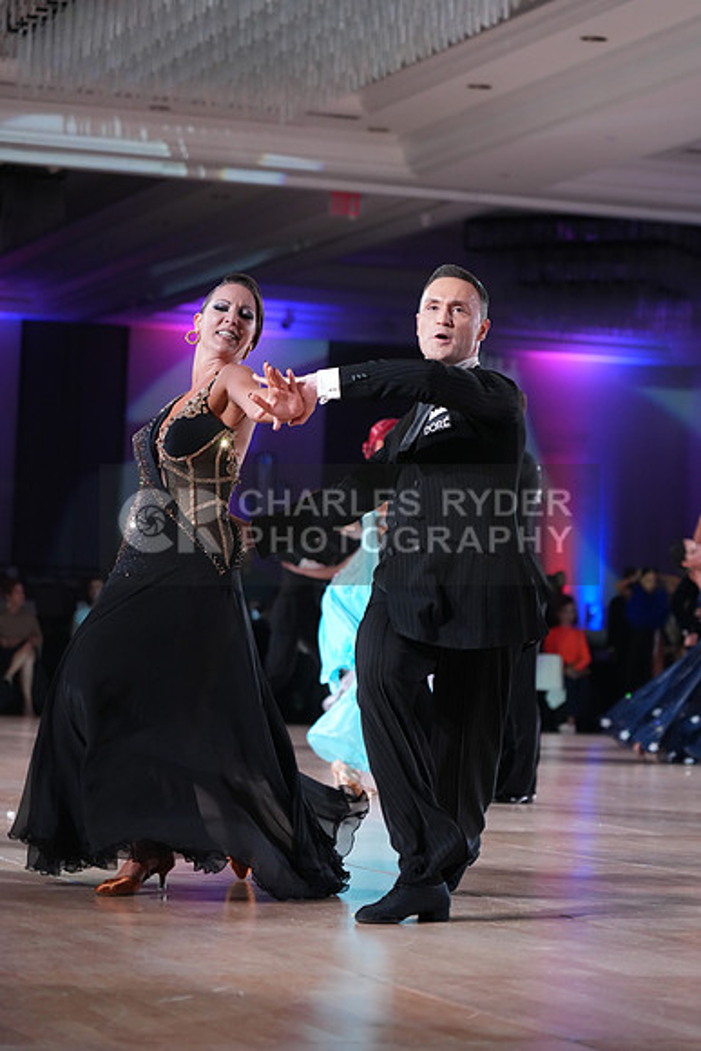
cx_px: 350
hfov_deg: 13.0
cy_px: 526
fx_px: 3065
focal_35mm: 105
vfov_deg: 19.5
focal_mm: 105
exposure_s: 1/250
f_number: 4
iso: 3200
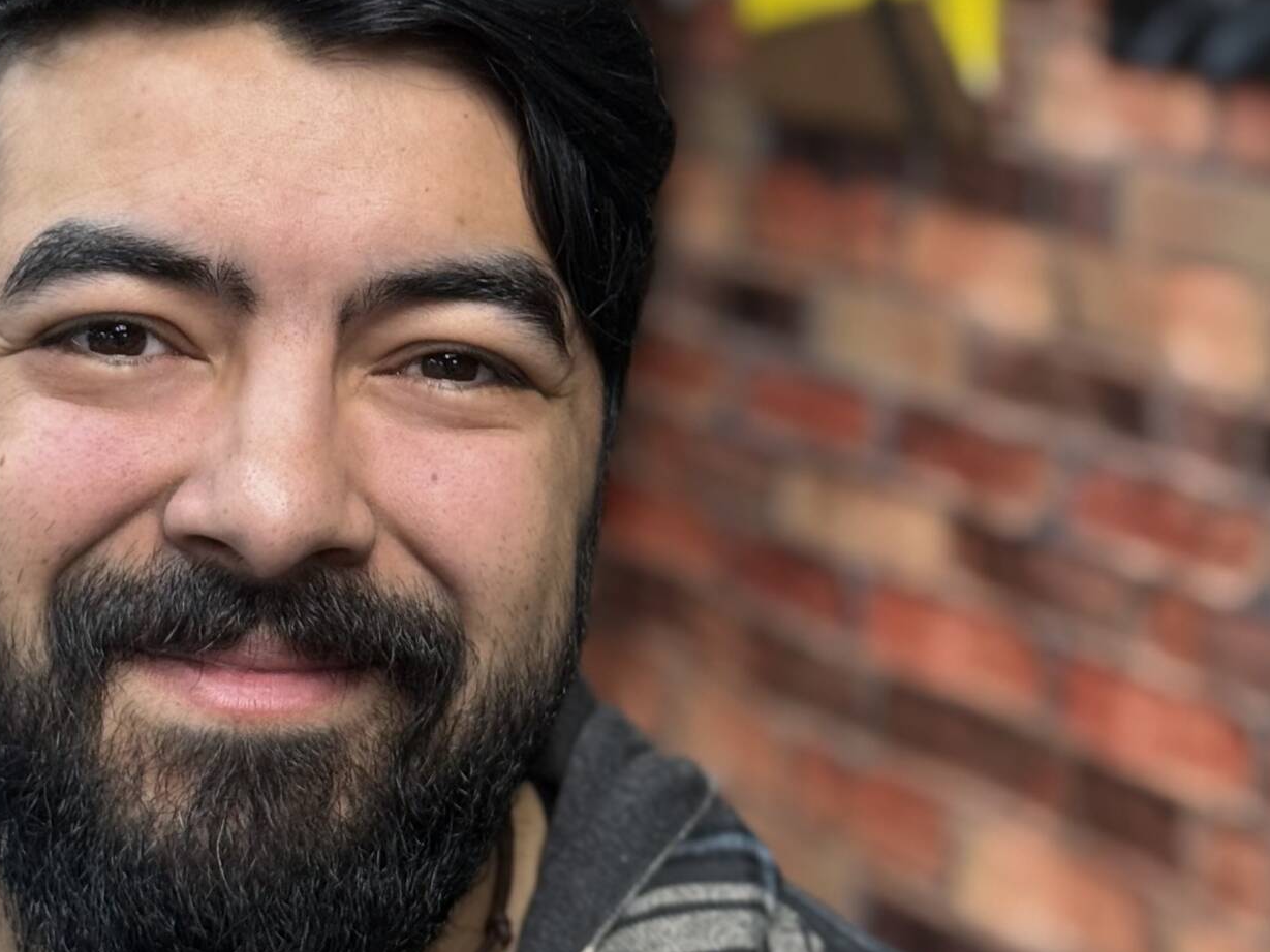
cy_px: 287
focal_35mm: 100
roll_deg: +0.8
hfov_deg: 19.5
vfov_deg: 14.8
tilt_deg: -8.6
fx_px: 3669
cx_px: 288
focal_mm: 6.76
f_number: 1.78
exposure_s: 1/60
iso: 125
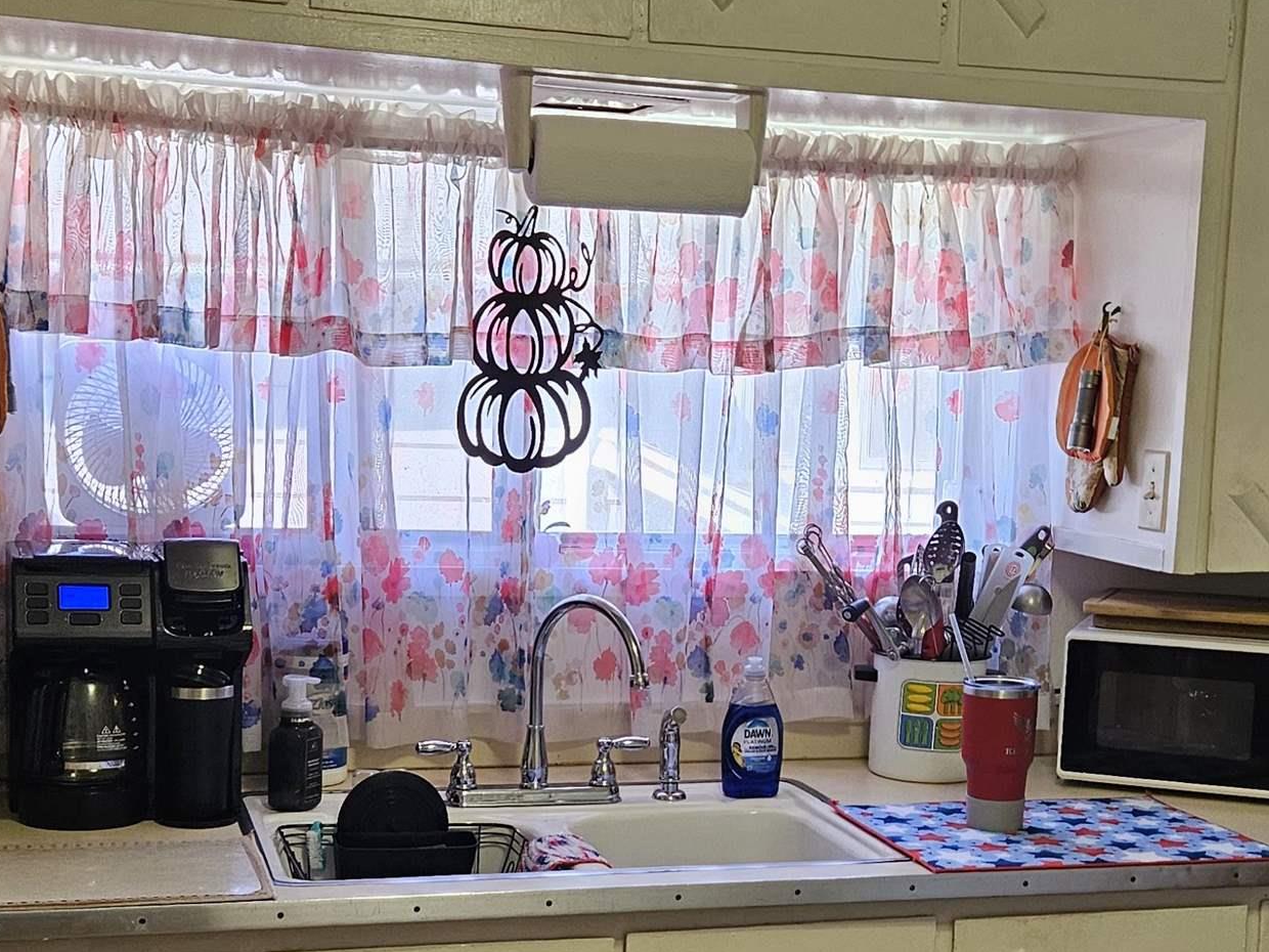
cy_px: 660
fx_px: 2090
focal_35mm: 57
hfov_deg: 33.7
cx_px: 730
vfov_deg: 25.5
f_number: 1.8
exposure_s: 1/120
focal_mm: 5.4
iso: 200
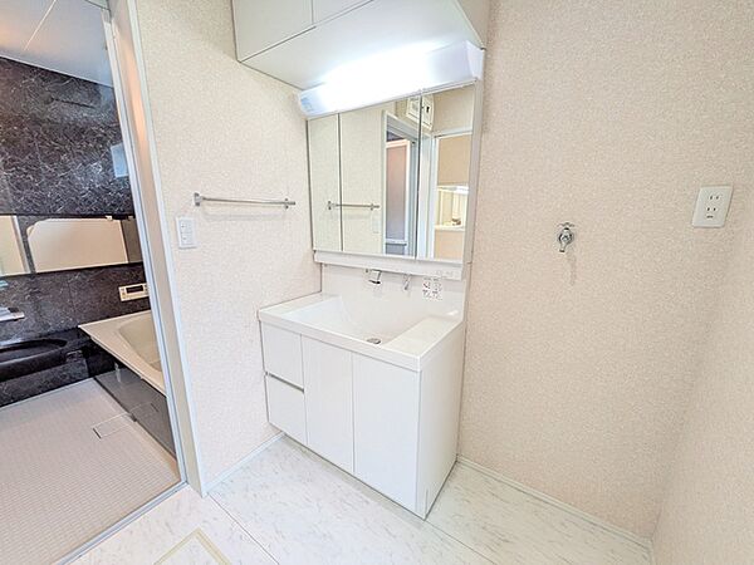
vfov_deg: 85.7
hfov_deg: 102.1
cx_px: 377
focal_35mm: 14
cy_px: 282
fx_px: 305
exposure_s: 1/100
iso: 165
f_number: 2.2
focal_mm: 1.83
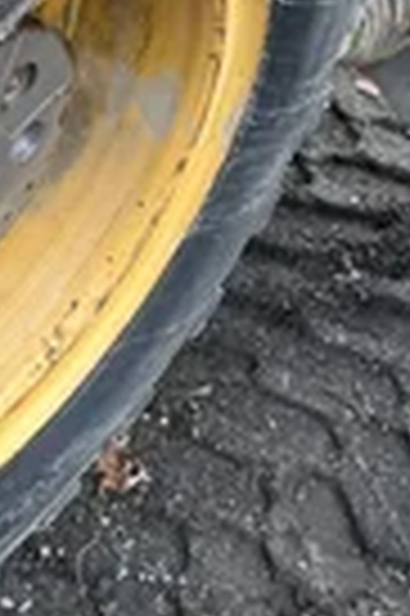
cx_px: -131
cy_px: -121
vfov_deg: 23.5
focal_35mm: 79
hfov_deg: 16.3
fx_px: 1353
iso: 32
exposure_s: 1/122
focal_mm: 5.1
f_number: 1.6
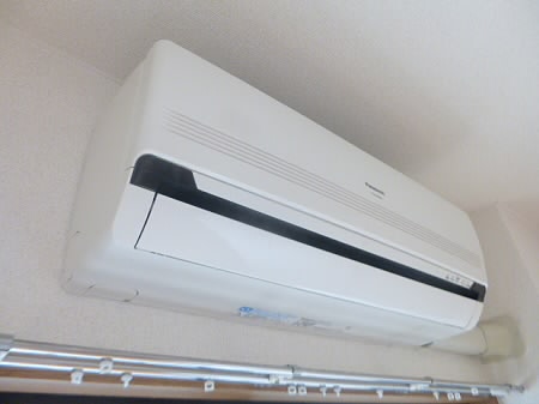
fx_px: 389
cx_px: 270
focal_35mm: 25
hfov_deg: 69.4
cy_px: 202
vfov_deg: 54.8
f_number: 3.1
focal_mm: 4.5
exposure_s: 1/15
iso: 400
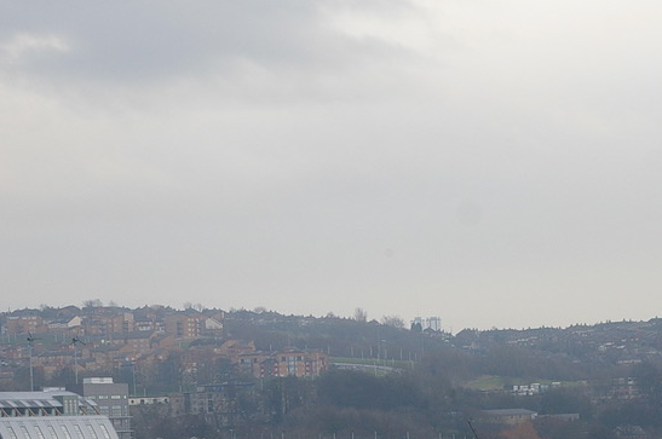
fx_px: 3547
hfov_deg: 10.7
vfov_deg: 7.0
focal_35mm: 193
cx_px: 258
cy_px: 484
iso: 200
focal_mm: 55
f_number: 6.7
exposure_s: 1/125
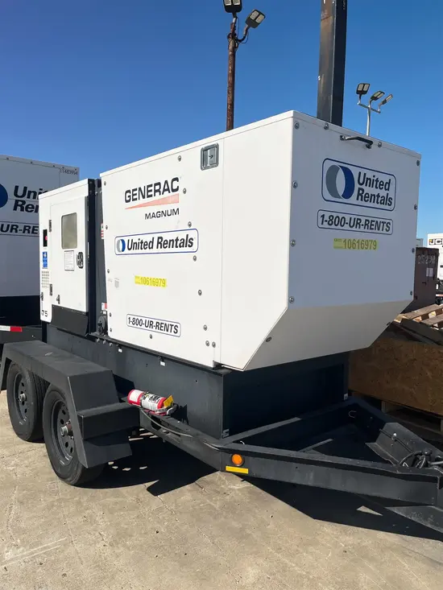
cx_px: 222
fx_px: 444
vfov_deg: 67.3
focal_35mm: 26
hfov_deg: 53.1
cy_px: 295
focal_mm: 5.1
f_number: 1.6
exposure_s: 1/9901
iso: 50
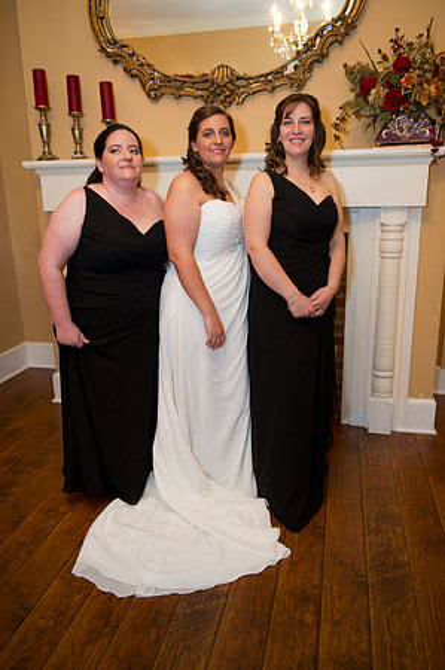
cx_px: 222
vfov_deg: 65.5
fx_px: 520
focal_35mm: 28
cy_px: 335
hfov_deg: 46.3
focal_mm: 28
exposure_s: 1/50
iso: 800
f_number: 3.2
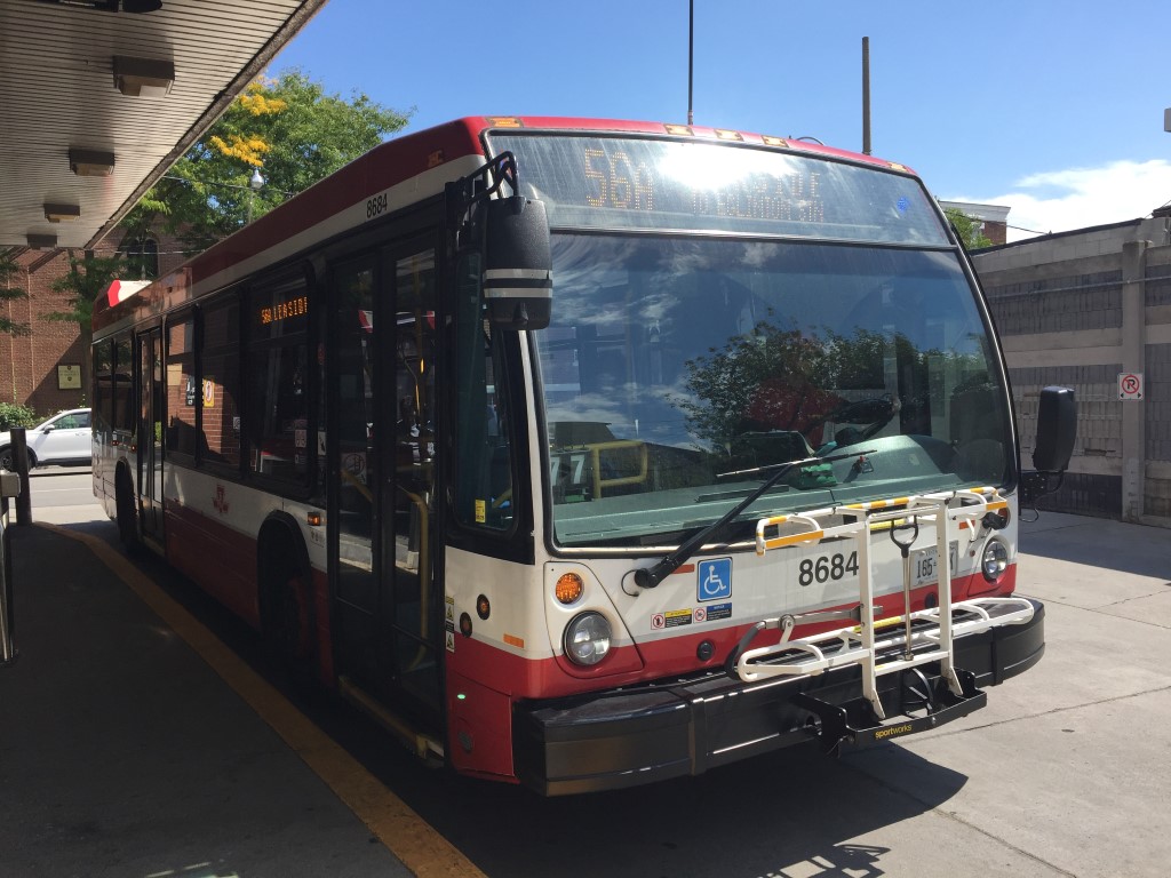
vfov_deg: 48.2
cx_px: 586
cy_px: 439
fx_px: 981
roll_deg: +0.0
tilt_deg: -0.7
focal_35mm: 29
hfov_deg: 61.7
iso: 32
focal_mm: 4.15
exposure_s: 1/1319
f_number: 2.2
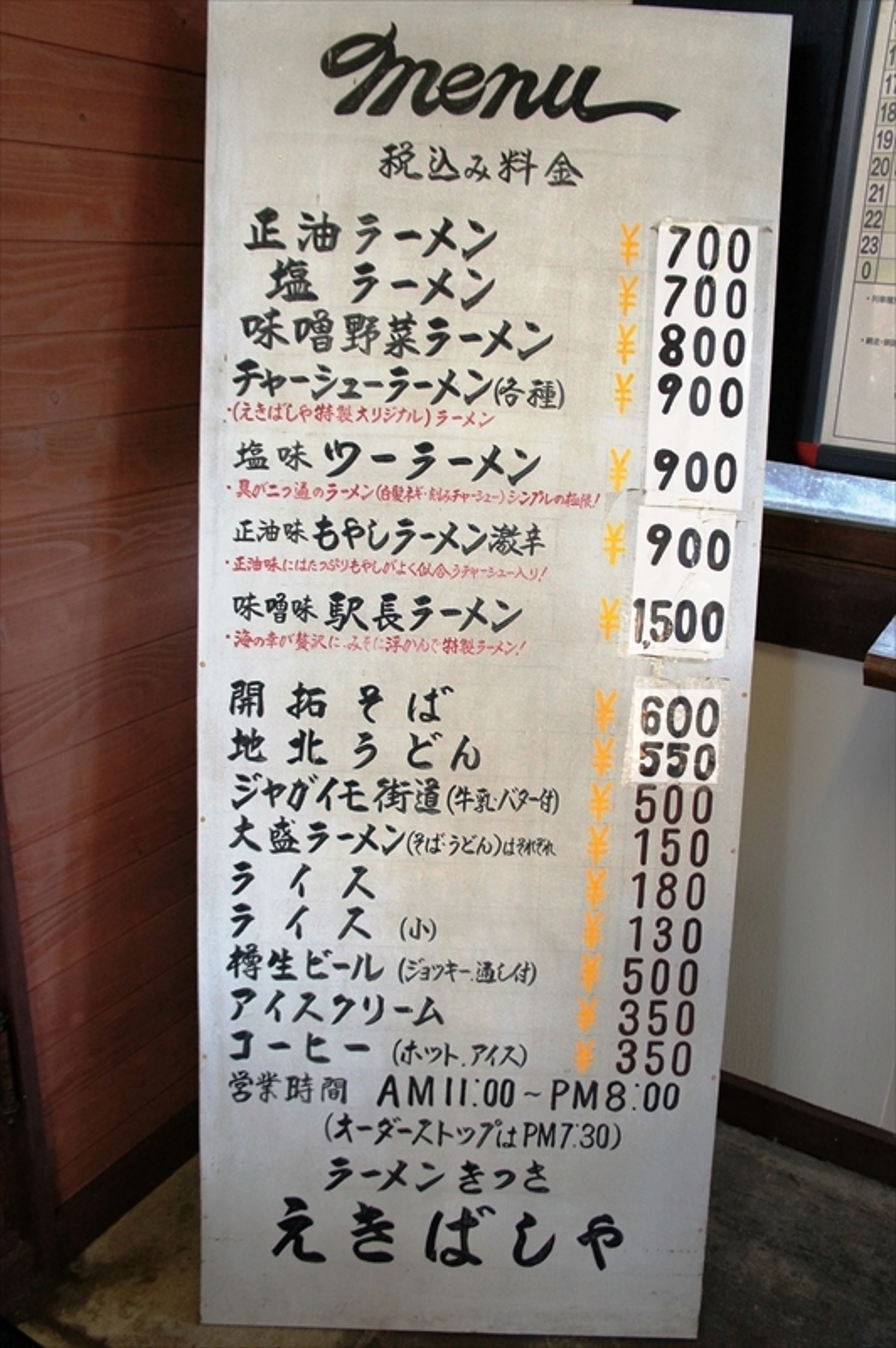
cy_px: 674
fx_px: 1122
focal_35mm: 30
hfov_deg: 43.5
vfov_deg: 62.0
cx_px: 448
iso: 1250
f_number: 4
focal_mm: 20
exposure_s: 1/200
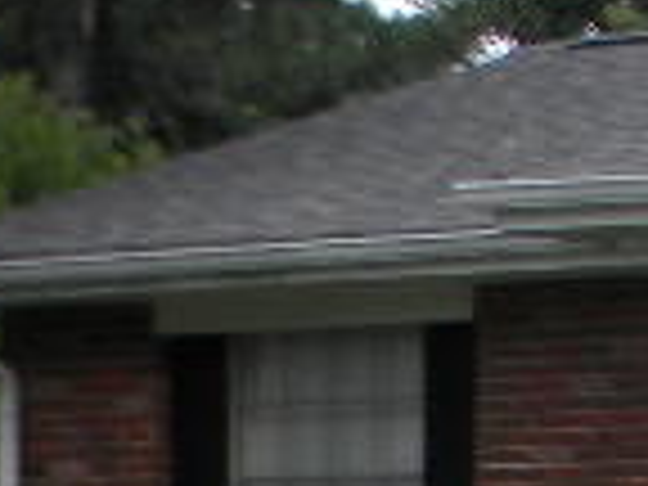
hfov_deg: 7.1
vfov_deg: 5.6
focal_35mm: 256
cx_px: 1732
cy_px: 1053
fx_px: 4792
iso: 80
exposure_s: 1/64.6
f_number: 3.7
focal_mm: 6.4
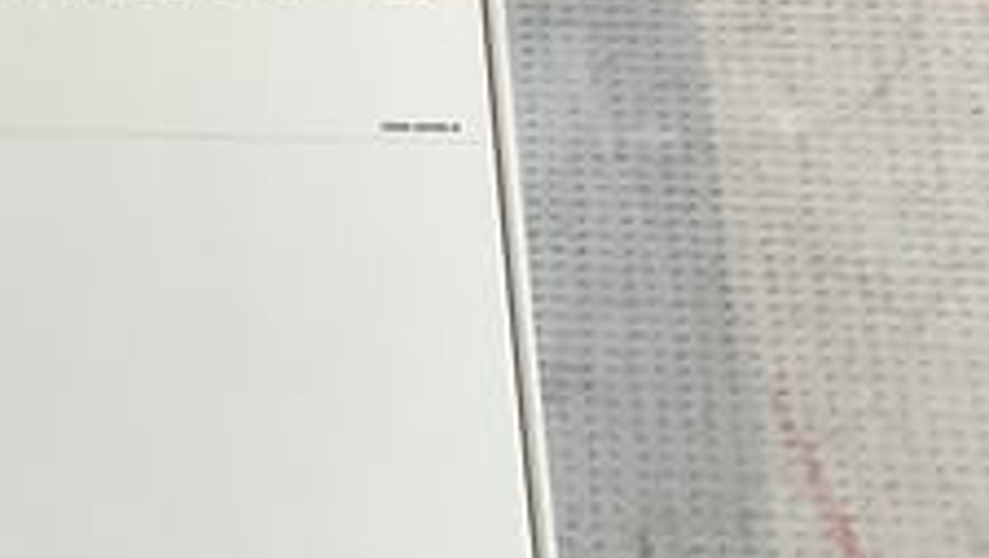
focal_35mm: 75
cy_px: 481
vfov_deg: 16.0
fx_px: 1968
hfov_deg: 27.2
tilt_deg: -62.2
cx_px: 101
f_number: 2.4
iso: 80
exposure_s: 1/50
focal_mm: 3.3
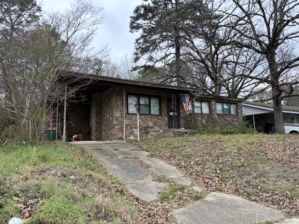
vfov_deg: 53.1
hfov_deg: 67.3
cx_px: 150
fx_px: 225
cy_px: 112
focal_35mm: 26
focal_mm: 5.96
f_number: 1.6
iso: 64
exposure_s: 1/586
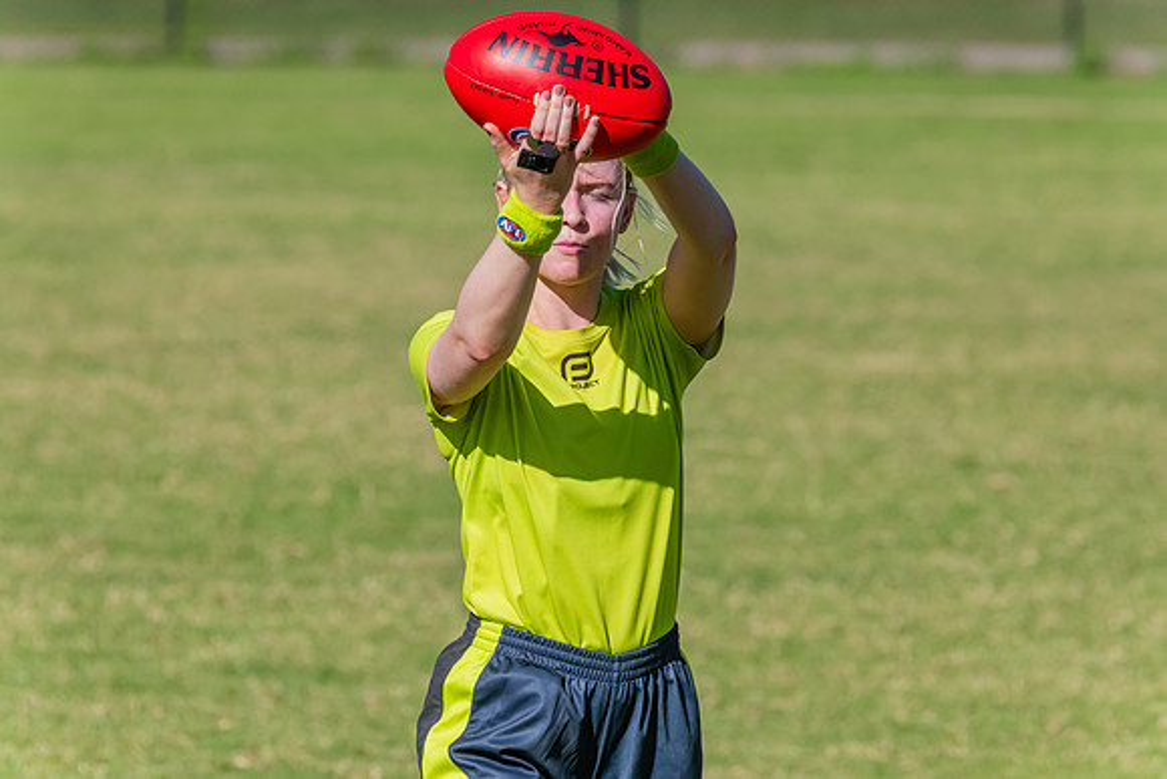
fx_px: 19454
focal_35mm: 600
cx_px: 584
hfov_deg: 3.4
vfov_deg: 2.3
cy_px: 390
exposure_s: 1/1600
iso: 1600
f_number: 16
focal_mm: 600
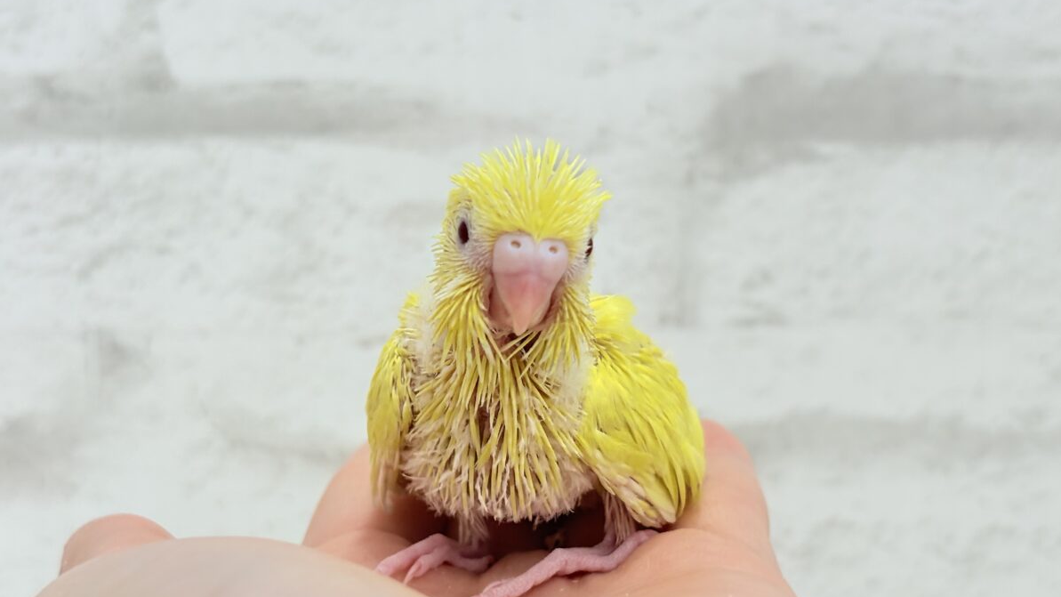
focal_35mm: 57
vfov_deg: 21.1
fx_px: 1604
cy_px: 332
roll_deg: +1.2
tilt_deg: -1.6
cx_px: 533
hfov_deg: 36.6
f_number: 1.6
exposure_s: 1/100
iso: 64
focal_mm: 5.96
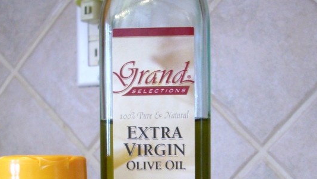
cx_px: 163
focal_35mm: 71
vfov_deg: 16.3
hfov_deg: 29.7
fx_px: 597
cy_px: 219
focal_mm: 5.7
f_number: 2.9
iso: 160
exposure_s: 1/15
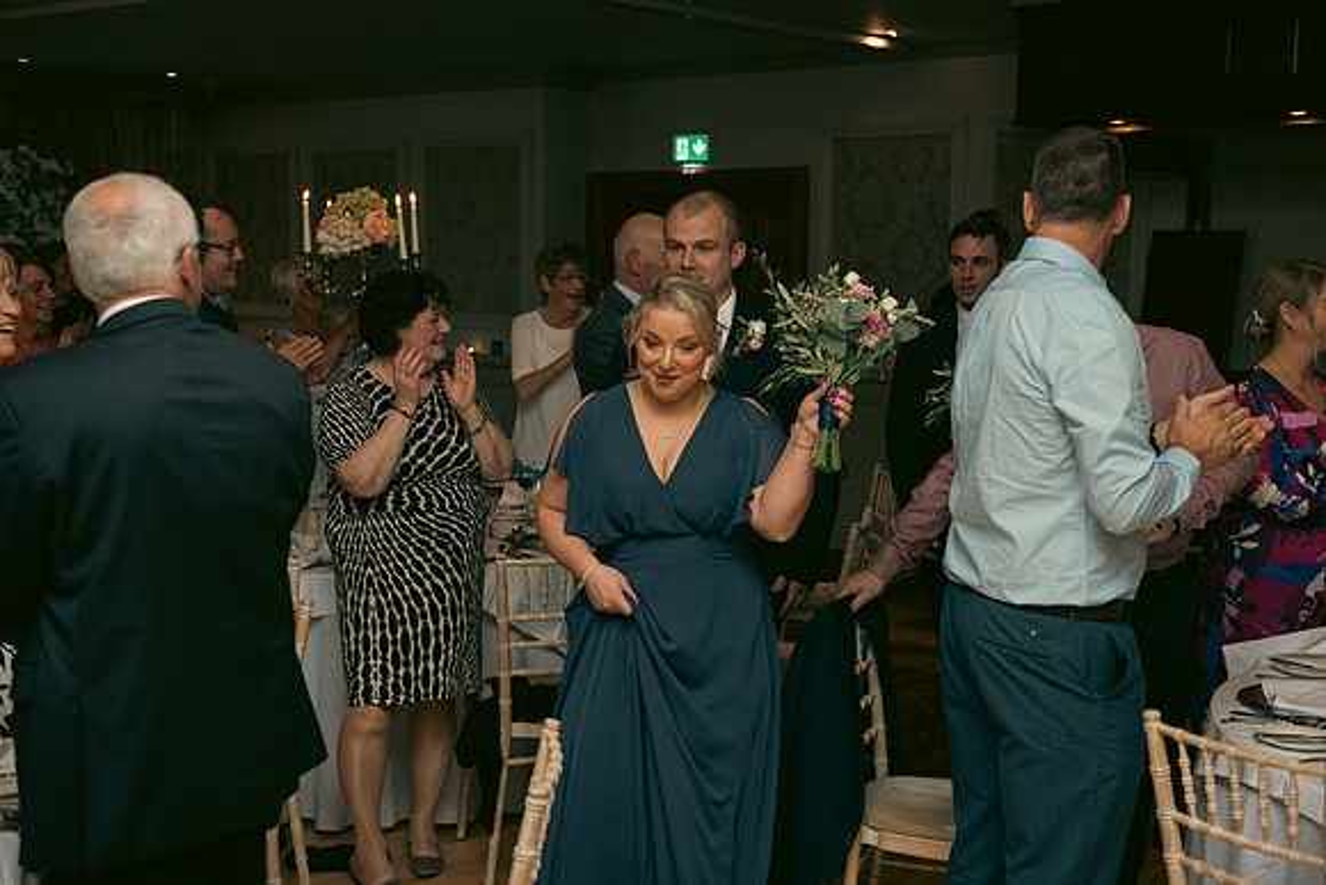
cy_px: 442
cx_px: 663
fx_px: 1768
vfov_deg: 28.1
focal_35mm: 48
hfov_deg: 41.1
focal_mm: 48
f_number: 3.5
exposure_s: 1/160
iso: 800
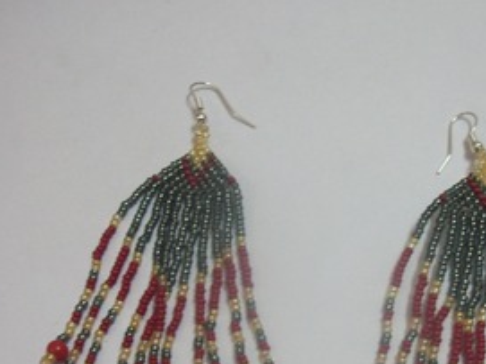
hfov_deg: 32.4
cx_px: 332
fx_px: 828
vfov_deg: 24.3
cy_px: 304
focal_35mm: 59
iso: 118
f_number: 2.9
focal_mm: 5.7
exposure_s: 1/8
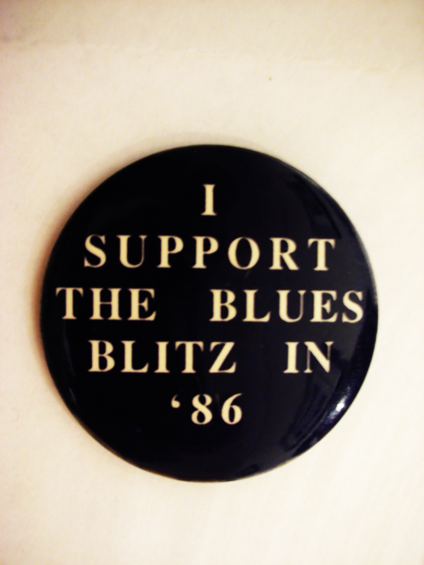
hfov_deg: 40.7
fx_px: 572
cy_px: 282
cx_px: 212
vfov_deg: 52.6
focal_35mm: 35
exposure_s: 1/1.8
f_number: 3
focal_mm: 5.8
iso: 200
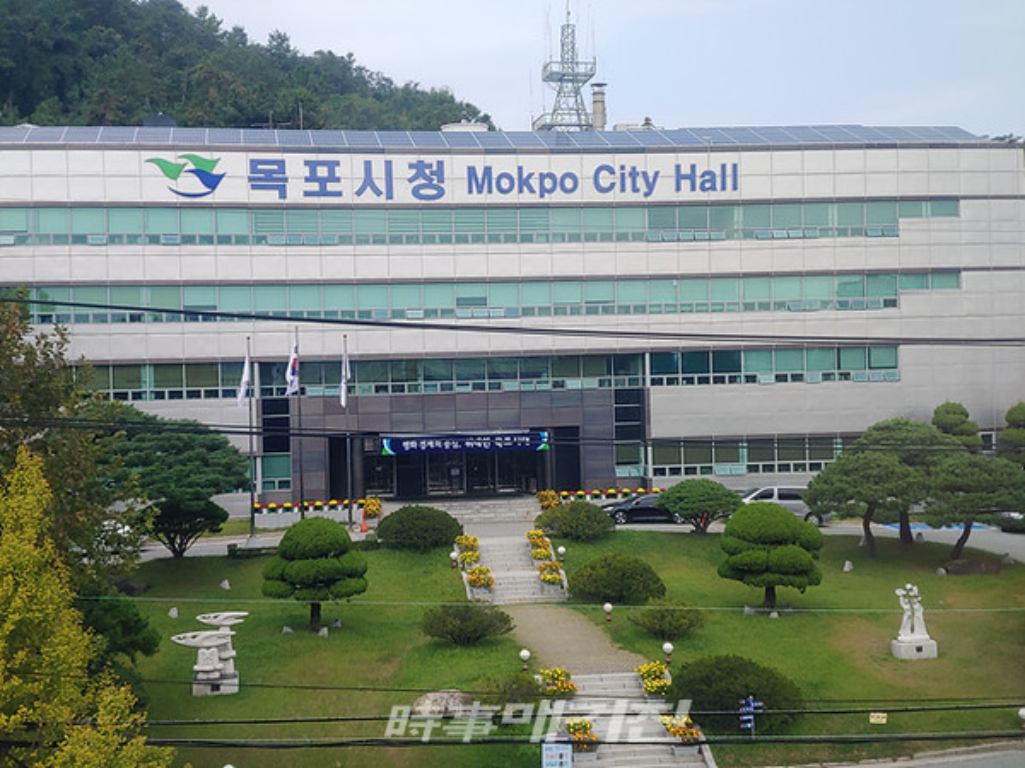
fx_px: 1481
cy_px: 384
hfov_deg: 38.2
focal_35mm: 50
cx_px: 512
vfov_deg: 29.1
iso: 50
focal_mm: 5.88
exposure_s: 1/217
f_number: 2.4
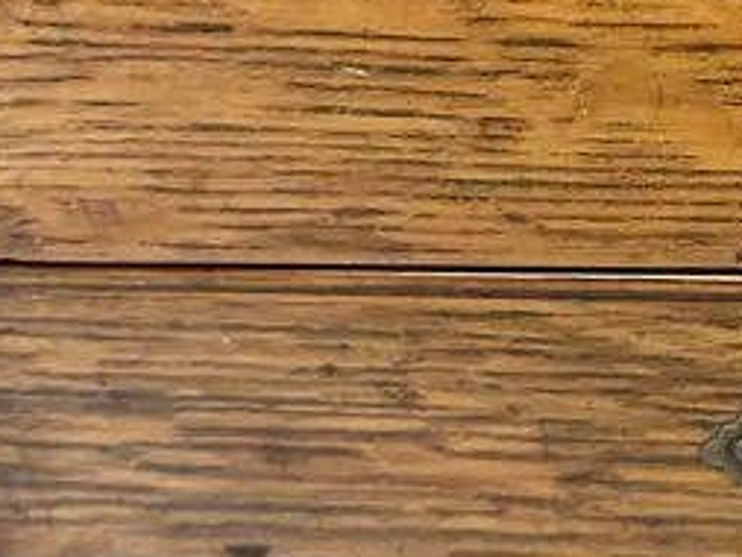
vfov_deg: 15.3
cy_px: 261
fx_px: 2080
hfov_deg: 18.2
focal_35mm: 97
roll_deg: -3.1
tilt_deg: -41.5
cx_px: 1088
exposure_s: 1/50
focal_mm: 6.86
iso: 250
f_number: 1.78
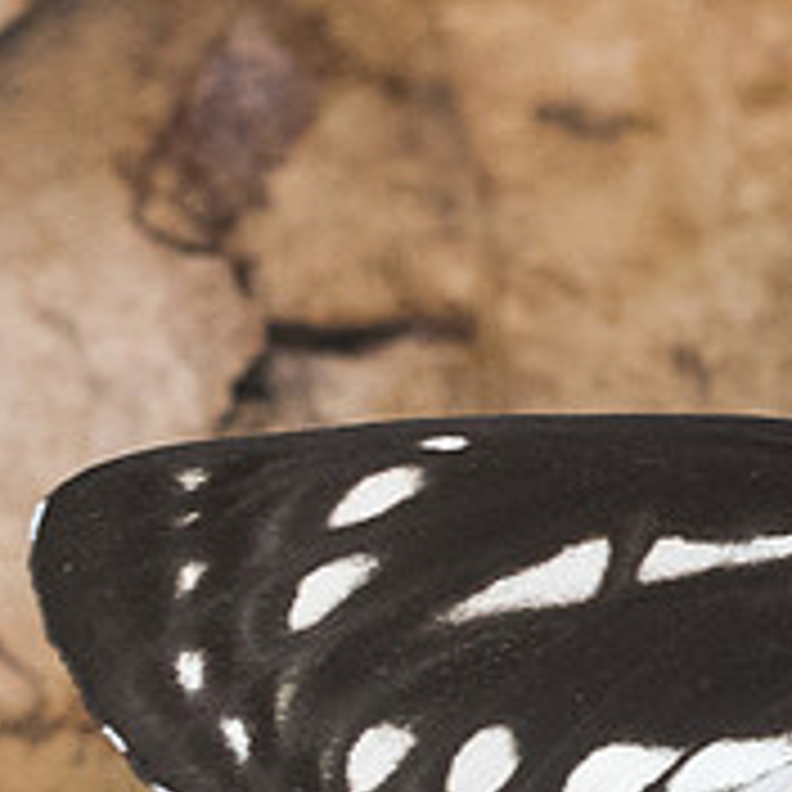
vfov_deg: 1.1
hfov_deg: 1.1
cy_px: 773
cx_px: 1270
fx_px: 42995
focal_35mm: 1661
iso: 800
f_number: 5
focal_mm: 150
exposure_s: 1/320
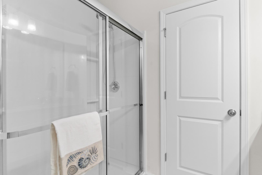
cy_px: 88
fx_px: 138
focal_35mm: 19
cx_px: 131
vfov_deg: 64.6
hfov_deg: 86.9
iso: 100
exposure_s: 1/5
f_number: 4.8
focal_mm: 13
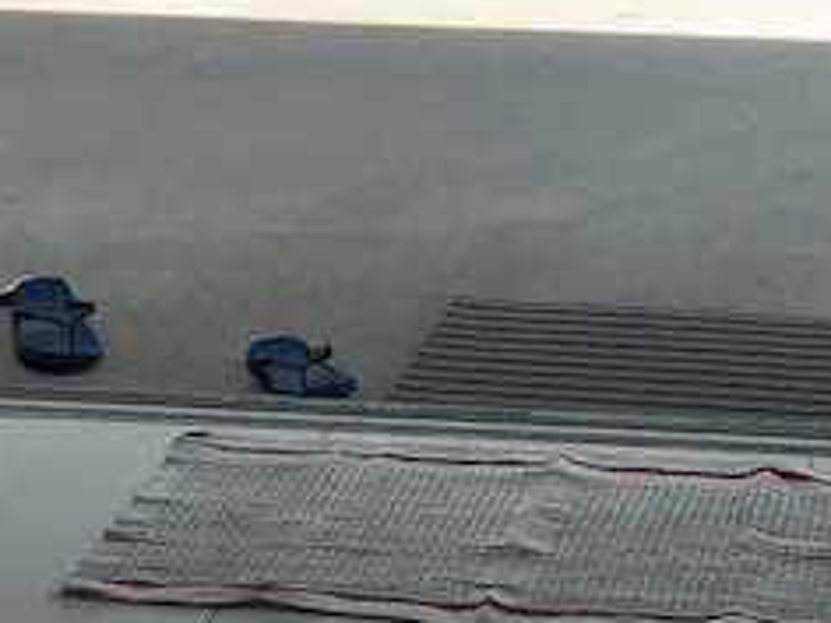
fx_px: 3025
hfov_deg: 15.6
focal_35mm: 126
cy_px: -602
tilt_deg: -5.3
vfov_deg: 10.8
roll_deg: +0.8
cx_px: 644
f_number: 2.2
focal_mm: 4.15
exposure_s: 1/2481
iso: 25
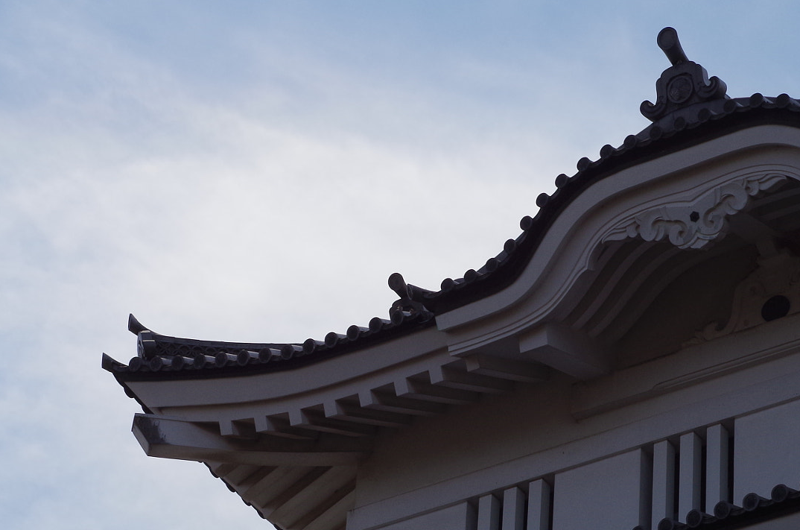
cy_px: 385
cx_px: 433
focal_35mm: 143
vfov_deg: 9.5
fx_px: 3171
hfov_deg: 14.4
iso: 200
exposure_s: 1/200
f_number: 11
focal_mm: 50
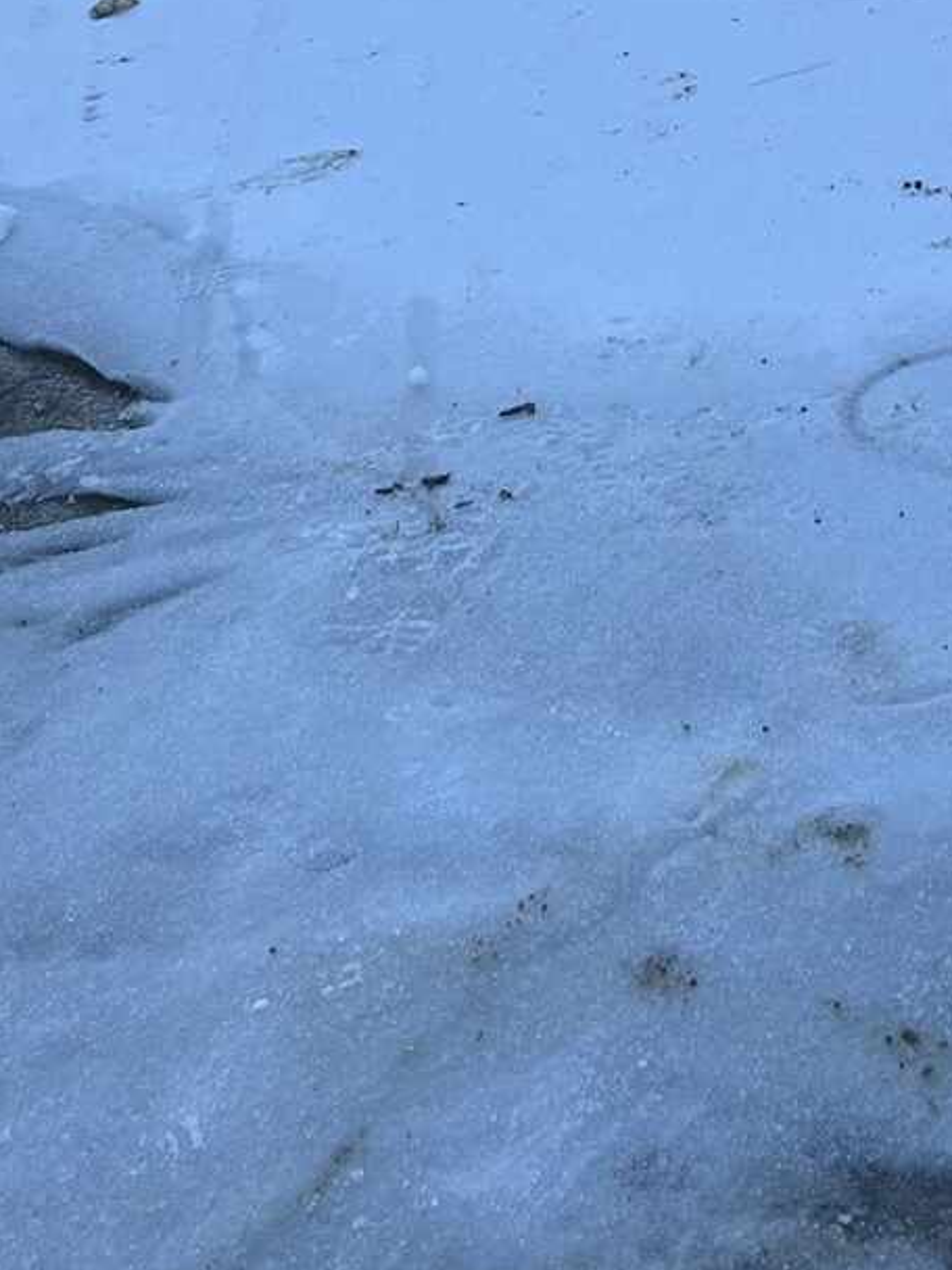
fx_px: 2824
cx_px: 670
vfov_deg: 23.6
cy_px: -173
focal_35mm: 77
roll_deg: +6.9
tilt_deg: -10.1
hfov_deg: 19.1
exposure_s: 1/1159
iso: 50
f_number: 1.5
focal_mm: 5.7
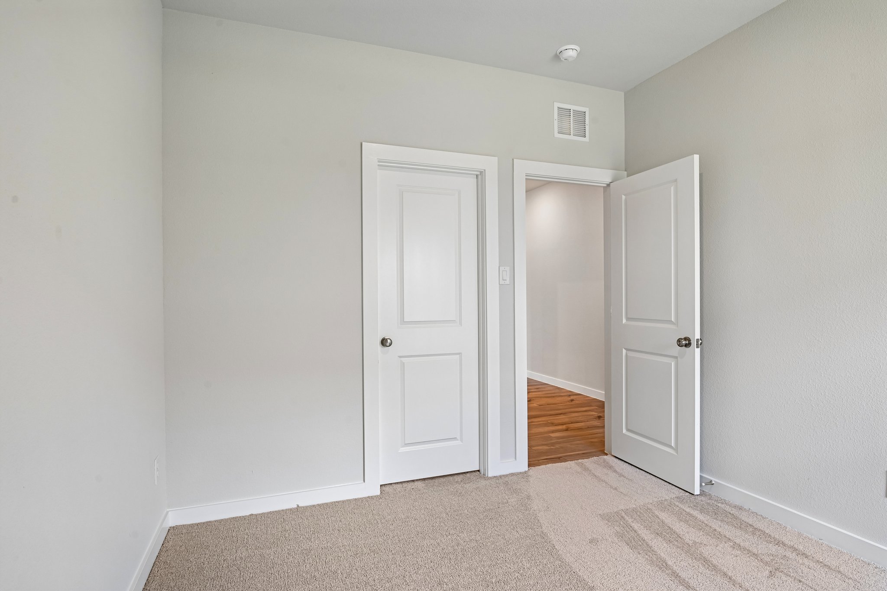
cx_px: 444
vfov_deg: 64.5
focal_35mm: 19
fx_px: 468
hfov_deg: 86.9
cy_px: 296
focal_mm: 19
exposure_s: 1/20
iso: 400
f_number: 8
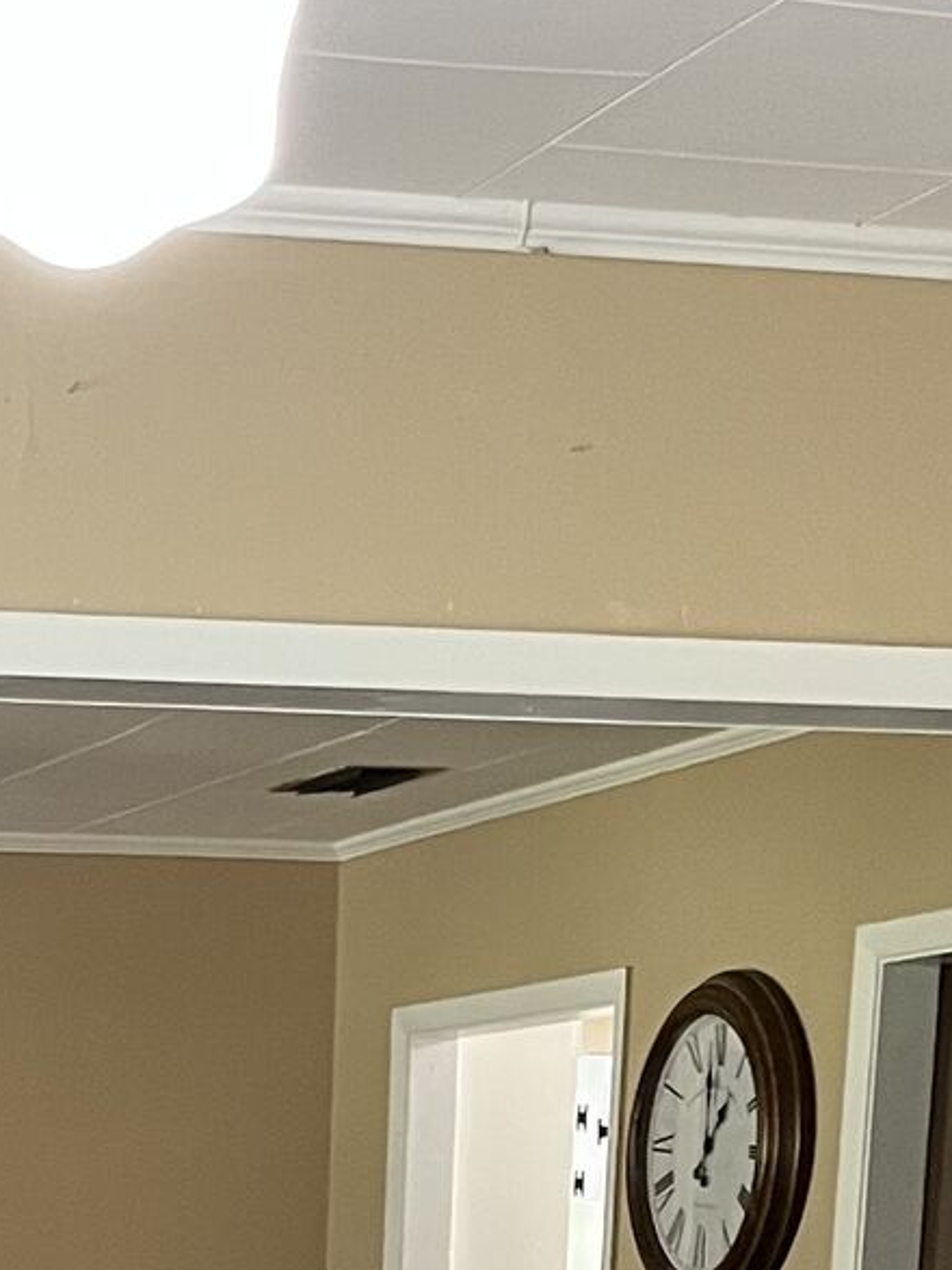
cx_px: -290
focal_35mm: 102
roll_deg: +0.0
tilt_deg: -14.8
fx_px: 3742
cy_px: 2133
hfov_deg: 13.9
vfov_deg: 16.7
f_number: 1.6
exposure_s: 1/60
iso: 250
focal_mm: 5.1
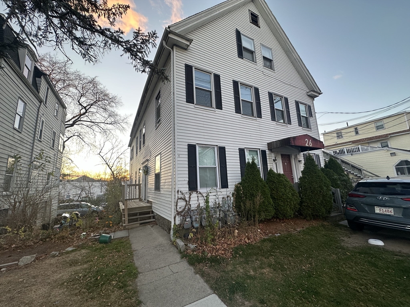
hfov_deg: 102.1
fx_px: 166
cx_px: 205
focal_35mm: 14
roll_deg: +3.0
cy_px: 154
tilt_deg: +9.4
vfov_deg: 85.7
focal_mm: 2.22
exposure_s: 1/99
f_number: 2.2
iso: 80
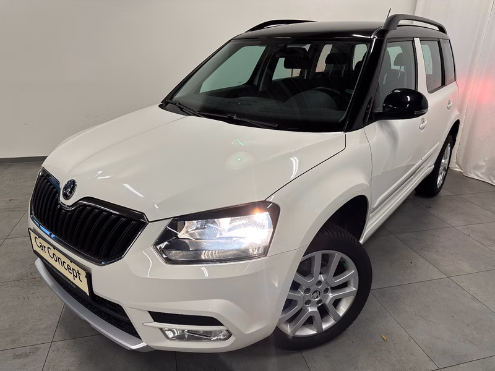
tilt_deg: -22.2
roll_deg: -1.0
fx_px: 343
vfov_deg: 56.8
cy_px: 186
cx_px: 248
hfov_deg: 71.6
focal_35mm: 24
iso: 125
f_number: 1.78
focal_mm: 6.86
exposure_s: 1/50
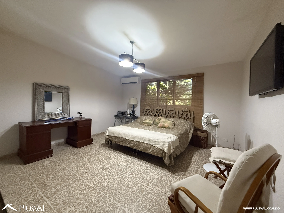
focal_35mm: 14
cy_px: 106
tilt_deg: -1.6
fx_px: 115
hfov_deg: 102.1
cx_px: 142
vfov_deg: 85.7
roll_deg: -0.9
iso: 800
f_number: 2.2
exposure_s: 1/60
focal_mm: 2.22
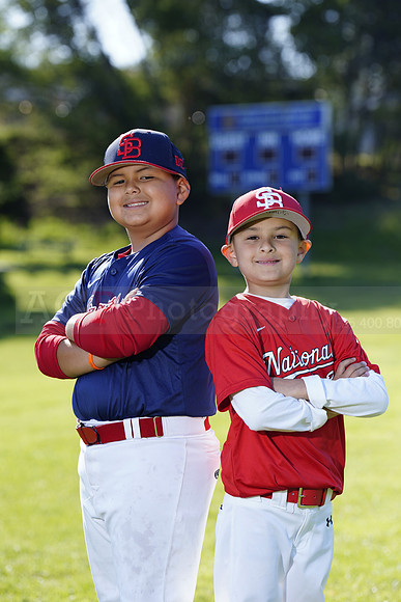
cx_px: 200
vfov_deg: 13.9
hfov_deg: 9.3
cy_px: 301
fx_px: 2471
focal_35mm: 148
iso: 100
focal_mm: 148
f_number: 5
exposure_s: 1/250
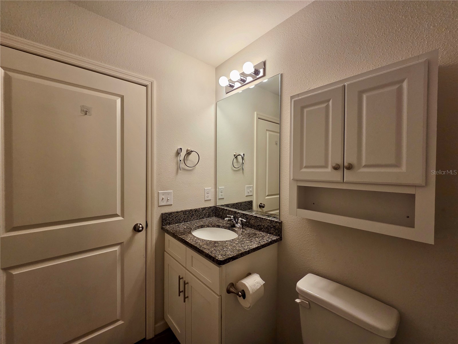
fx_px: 172
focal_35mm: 13
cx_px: 229
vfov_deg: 89.9
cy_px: 172
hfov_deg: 106.2
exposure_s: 1/60
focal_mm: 2.2
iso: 160
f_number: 2.2
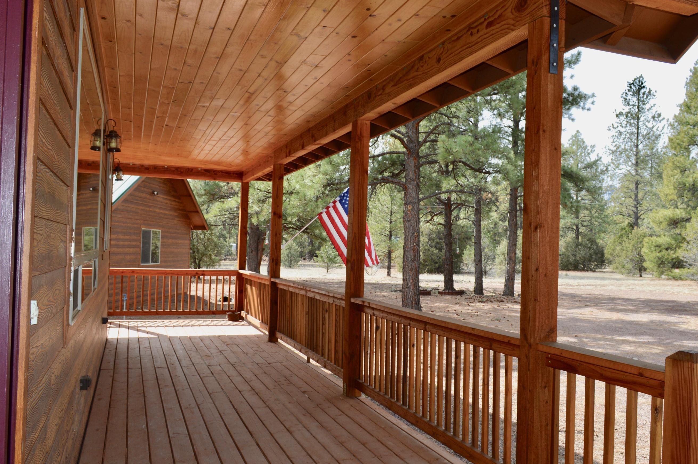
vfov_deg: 42.2
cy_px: 235
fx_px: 600
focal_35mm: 31
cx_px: 379
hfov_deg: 60.2
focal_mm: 18
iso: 100
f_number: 6.3
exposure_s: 1/200
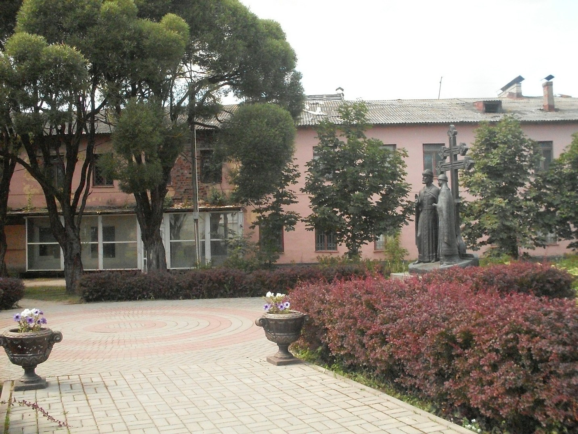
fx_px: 635
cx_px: 289
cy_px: 217
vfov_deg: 37.7
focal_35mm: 38
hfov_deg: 49.0
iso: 400
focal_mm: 6.3
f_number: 8.4
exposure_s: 1/180
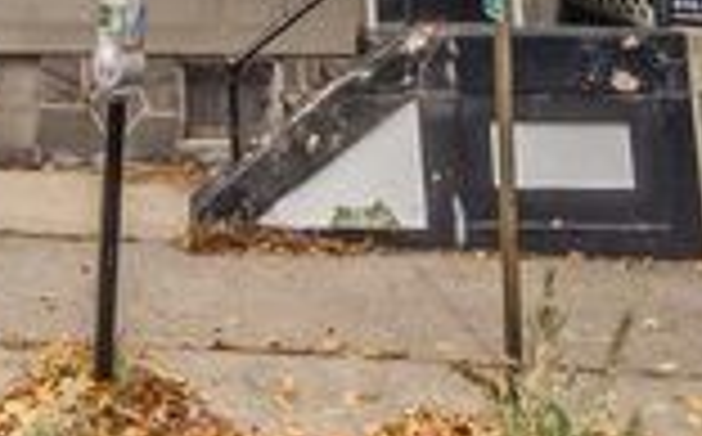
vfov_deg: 20.5
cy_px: -294
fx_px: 936
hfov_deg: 39.2
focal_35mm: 49
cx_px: 122
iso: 100
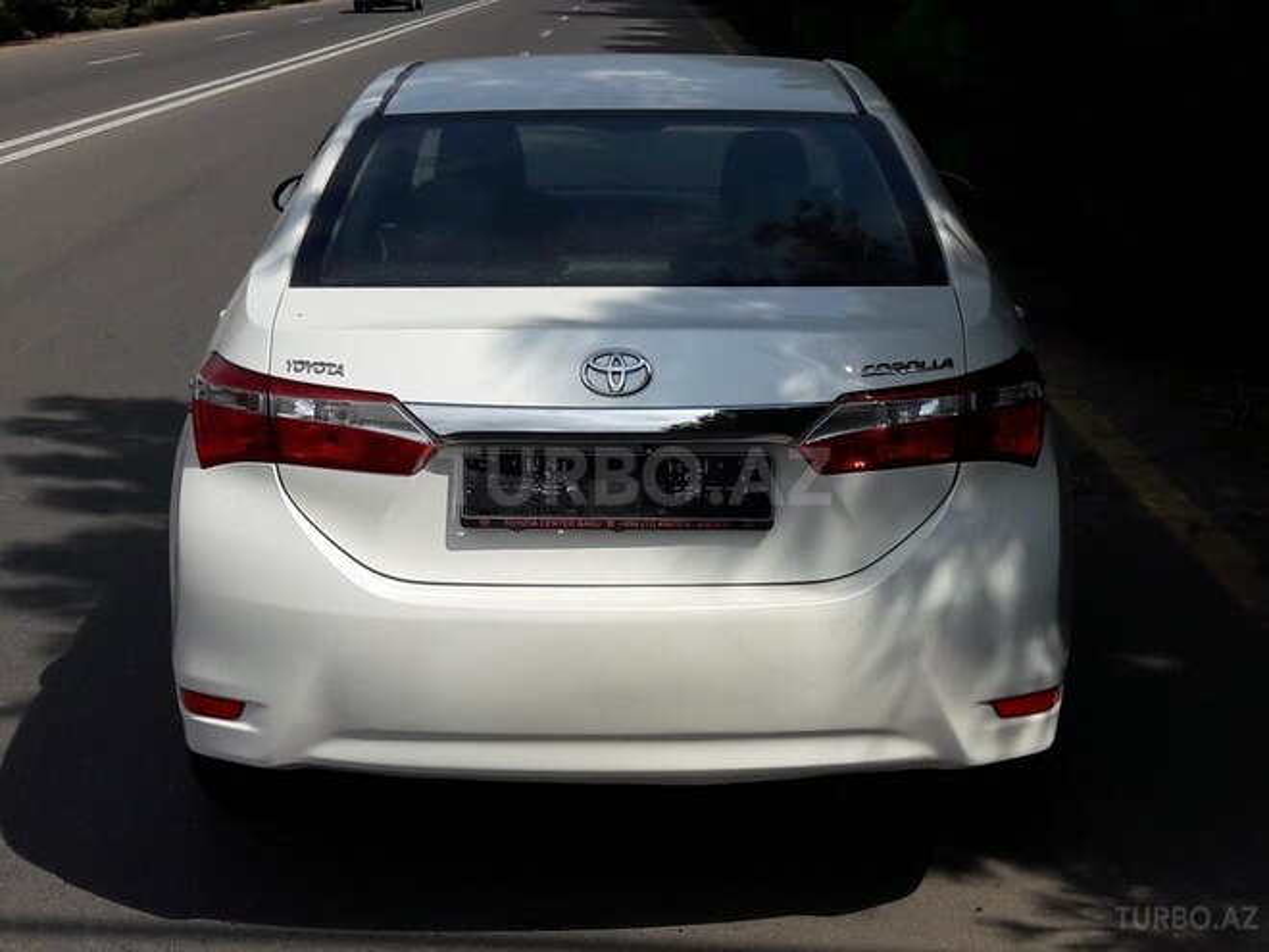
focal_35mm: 28
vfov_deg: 49.7
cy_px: 476
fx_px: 1026
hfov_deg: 63.4
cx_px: 634
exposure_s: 1/3049
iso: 40
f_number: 1.9
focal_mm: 3.7
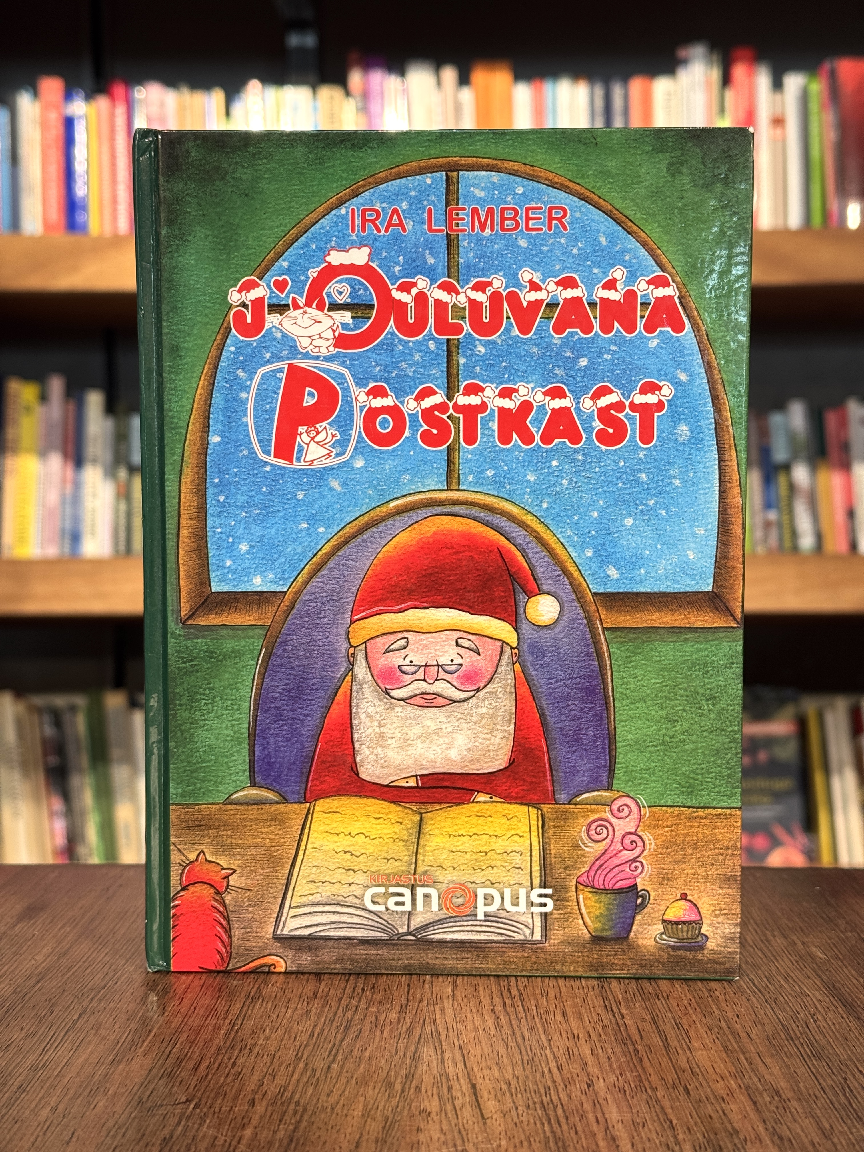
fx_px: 1597
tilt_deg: -4.1
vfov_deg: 39.7
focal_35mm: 48
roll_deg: -0.4
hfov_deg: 30.3
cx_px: 432
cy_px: 576
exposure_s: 1/97
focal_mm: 6.76
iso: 100
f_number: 1.78
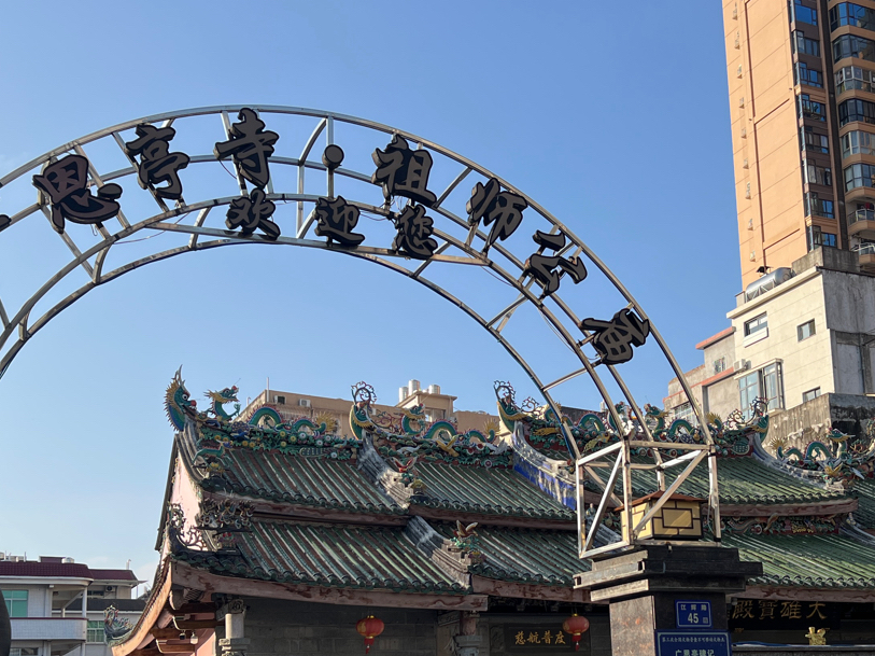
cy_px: 498
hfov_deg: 39.6
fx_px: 1213
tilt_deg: +11.3
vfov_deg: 29.7
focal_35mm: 48
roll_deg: +2.0
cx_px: 494
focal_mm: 5.7
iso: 50
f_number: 1.5
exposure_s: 1/2695
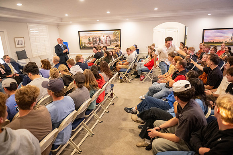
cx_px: 116
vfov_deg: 53.2
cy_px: 78
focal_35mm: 24
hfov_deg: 73.7
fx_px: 155
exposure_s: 1/320
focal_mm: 24
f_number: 2.8
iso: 6400
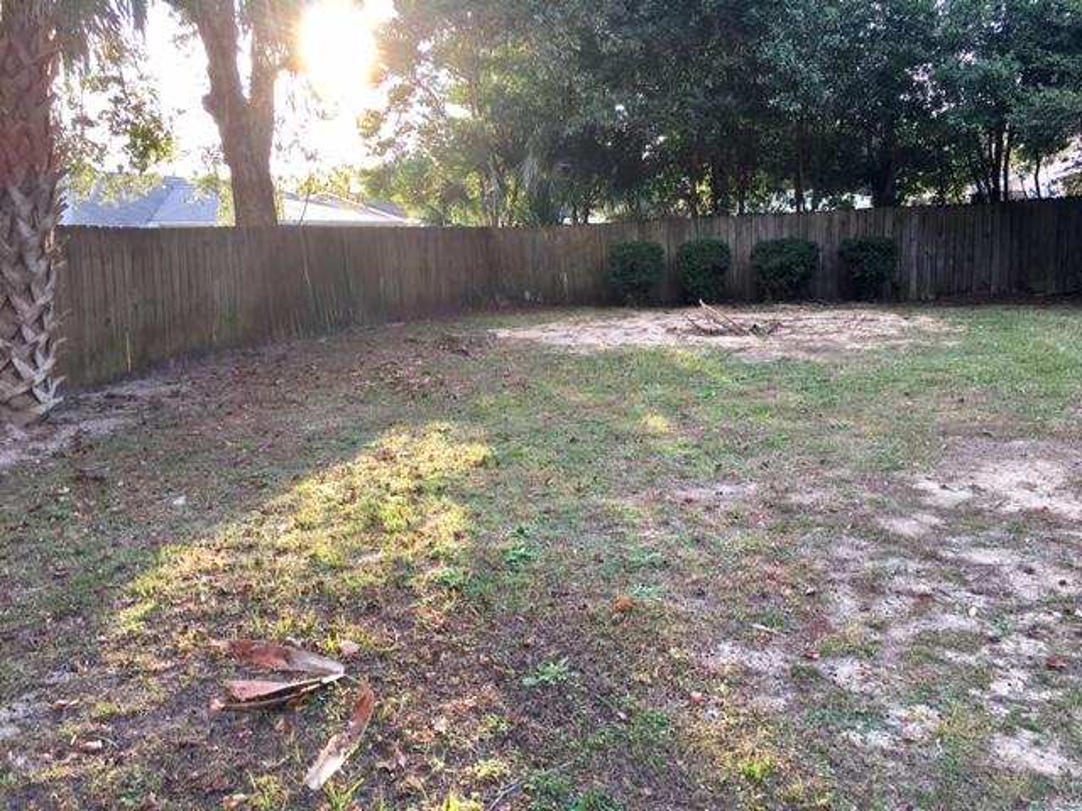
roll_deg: +0.2
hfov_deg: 61.7
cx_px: 541
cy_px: 406
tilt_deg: -9.9
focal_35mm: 29
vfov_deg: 48.2
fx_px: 906
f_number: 2.2
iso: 32
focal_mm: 4.15
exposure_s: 1/100
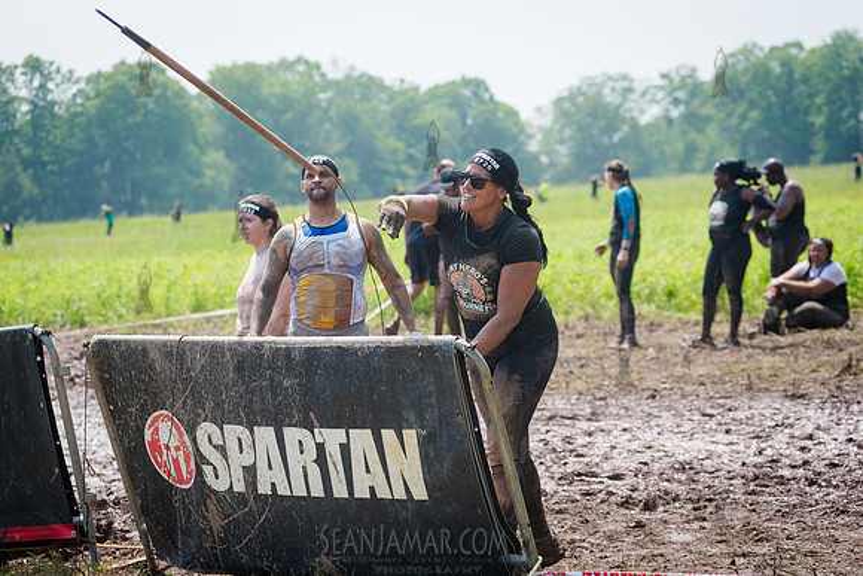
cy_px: 288
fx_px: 2206
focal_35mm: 92
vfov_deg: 14.9
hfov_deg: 22.1
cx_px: 432
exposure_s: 1/2000
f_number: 4
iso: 400
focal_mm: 92
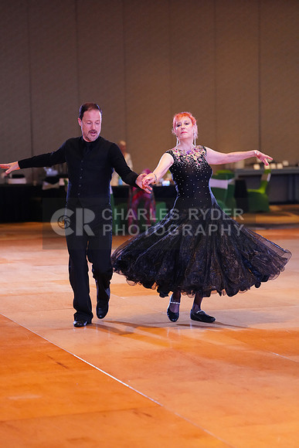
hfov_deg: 13.4
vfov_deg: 20.0
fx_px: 1270
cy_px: 224
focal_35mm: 102
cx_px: 150
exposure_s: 1/400
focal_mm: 102
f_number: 2.8
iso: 5000
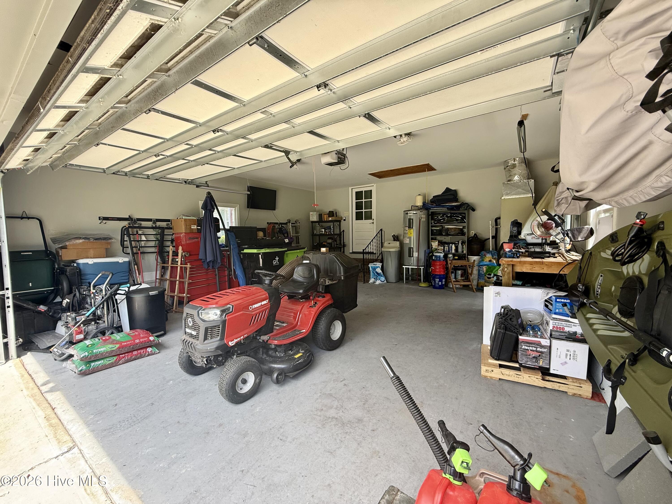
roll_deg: +0.9
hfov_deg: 102.1
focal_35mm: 14
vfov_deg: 85.7
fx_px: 272
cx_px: 336
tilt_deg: -3.0
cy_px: 252
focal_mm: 2.22
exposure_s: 1/99
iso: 80
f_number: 2.2
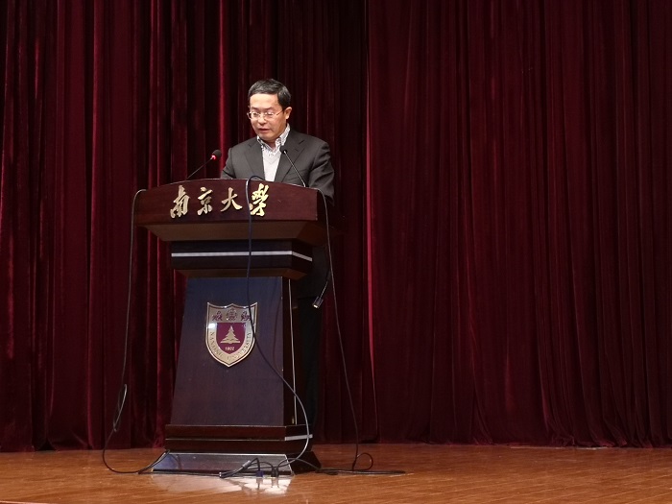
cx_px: 336
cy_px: 252
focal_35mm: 71
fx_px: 1378
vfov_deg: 20.7
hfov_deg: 27.4
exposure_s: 1/45
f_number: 1.6
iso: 200
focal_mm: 3.95
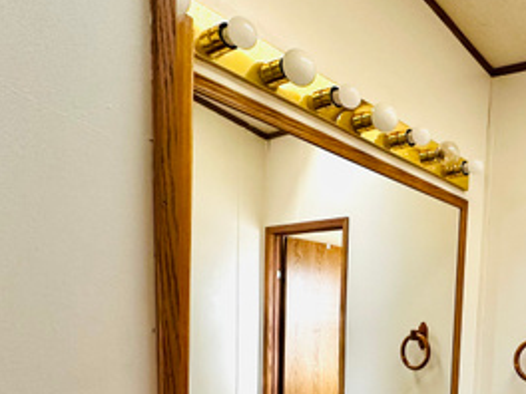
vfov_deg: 37.1
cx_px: 492
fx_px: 517
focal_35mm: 34
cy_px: 400
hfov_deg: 47.4
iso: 250
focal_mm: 2.22
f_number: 2.2
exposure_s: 1/99
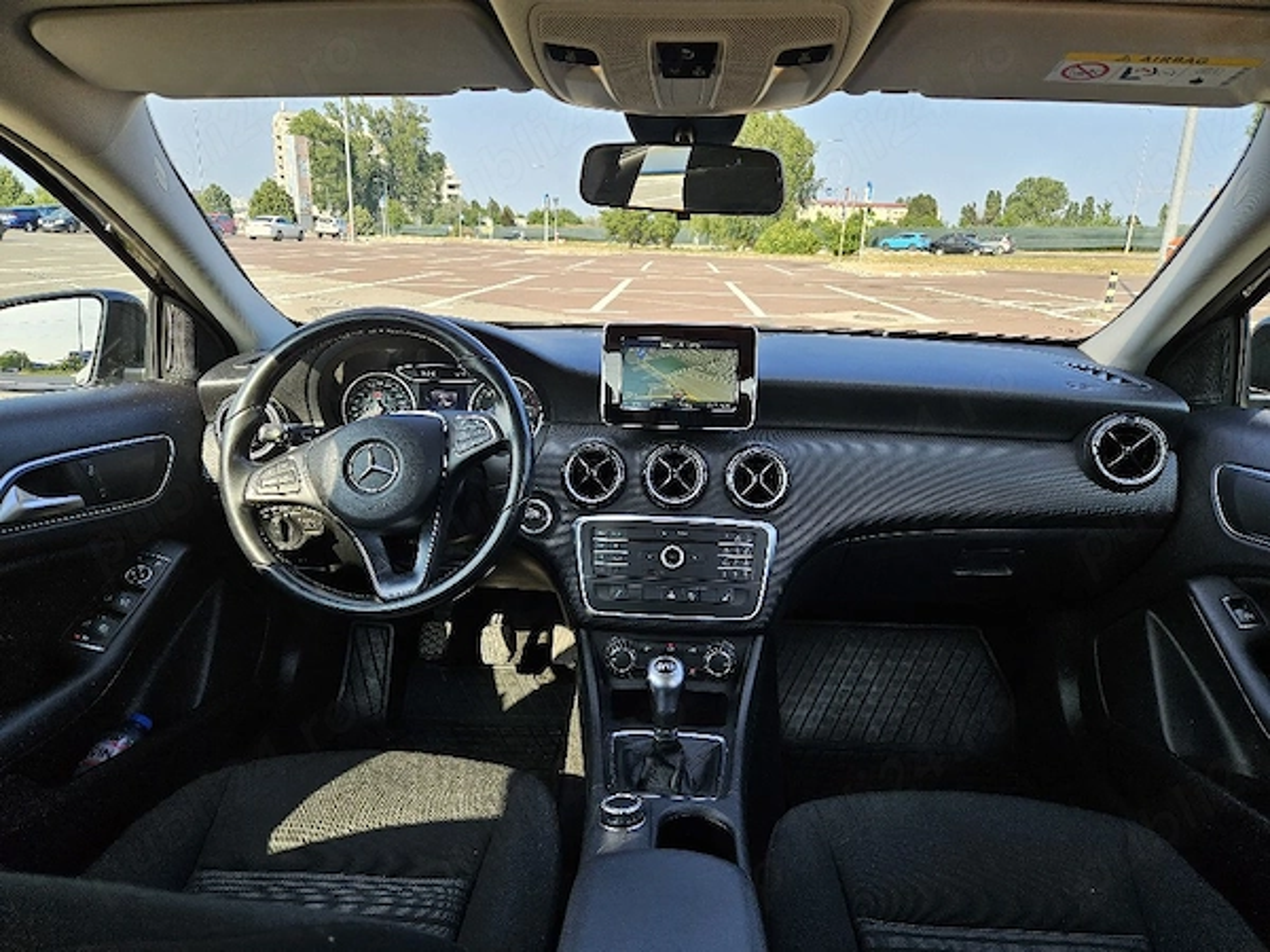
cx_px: 635
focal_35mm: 23
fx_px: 844
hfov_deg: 73.9
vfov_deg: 58.9
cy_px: 476
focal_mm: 5.4
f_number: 1.8
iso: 25
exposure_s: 1/227
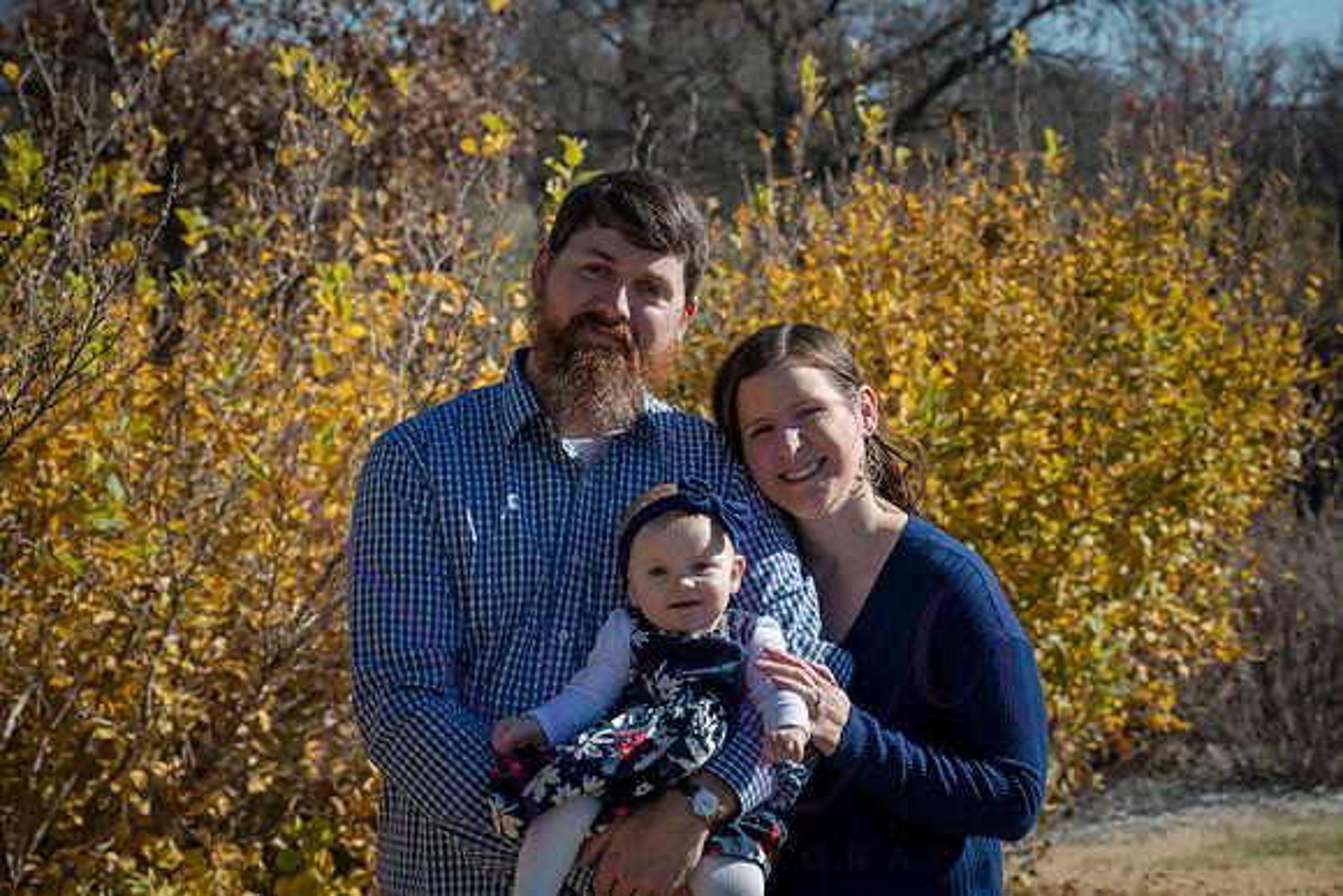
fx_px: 3209
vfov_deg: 15.9
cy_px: 448
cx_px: 672
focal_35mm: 86
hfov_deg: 23.6
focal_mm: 86
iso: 400
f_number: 9
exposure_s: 1/640
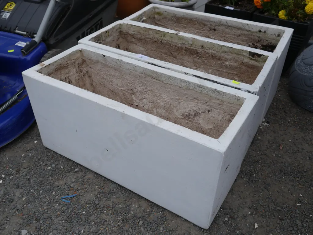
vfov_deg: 44.2
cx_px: 156
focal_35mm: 32
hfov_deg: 56.8
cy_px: 118
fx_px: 289
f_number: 5.6
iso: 200
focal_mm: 16
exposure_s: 1/250
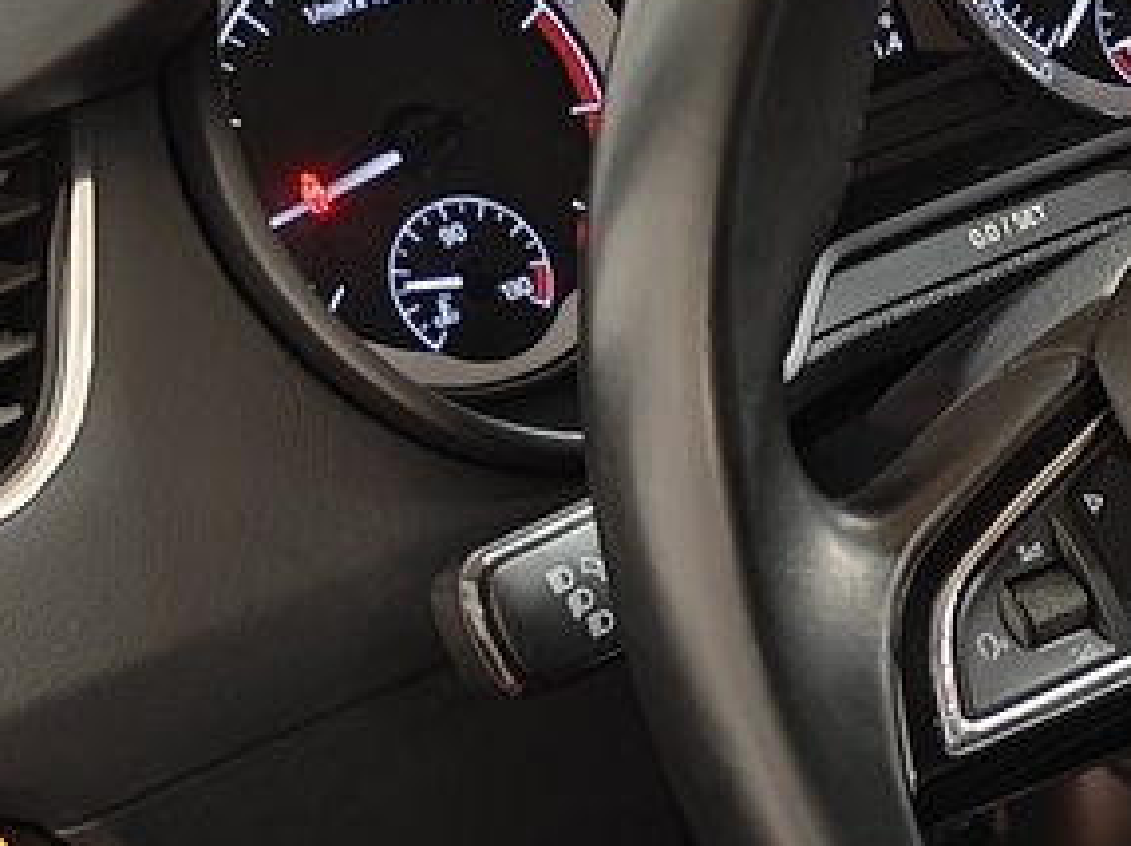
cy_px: 1063
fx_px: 3950
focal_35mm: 121
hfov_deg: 14.3
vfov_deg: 11.9
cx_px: 2044
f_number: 1.8
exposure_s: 1/33
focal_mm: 5.59
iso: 1600
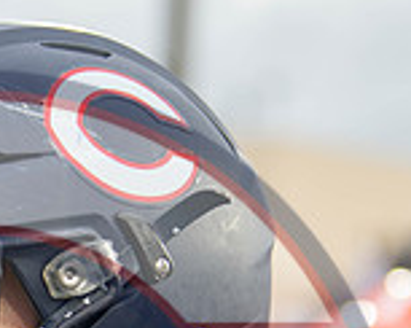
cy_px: 427
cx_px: -59
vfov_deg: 5.3
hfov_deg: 6.6
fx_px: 3523
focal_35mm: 290
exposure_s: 1/1000
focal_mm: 70
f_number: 2.8
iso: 1800
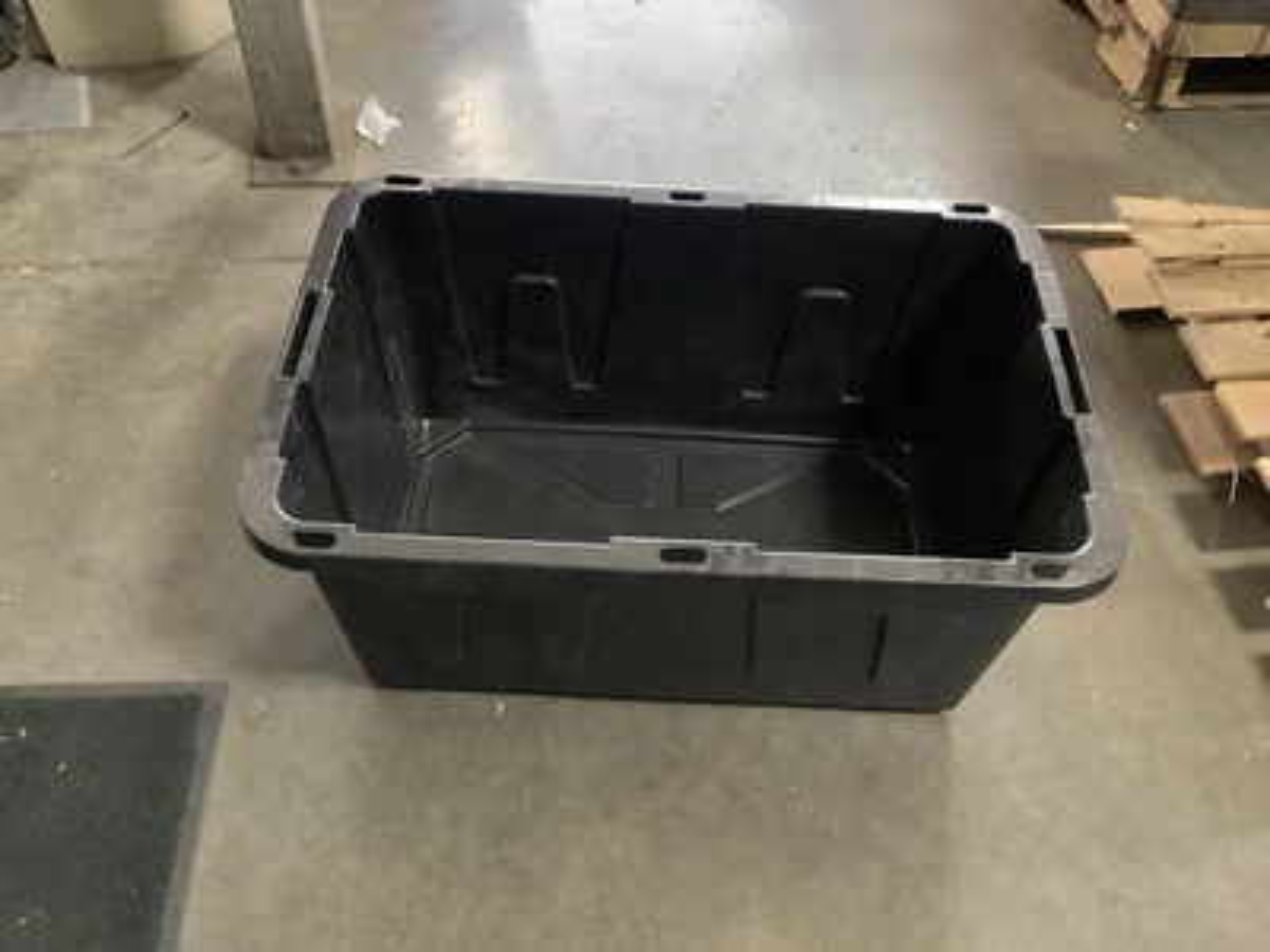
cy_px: 476
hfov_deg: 58.4
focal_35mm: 31
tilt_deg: -52.0
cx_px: 635
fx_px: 1137
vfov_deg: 45.4
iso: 800
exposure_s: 1/20
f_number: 2.4
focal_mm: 3.3
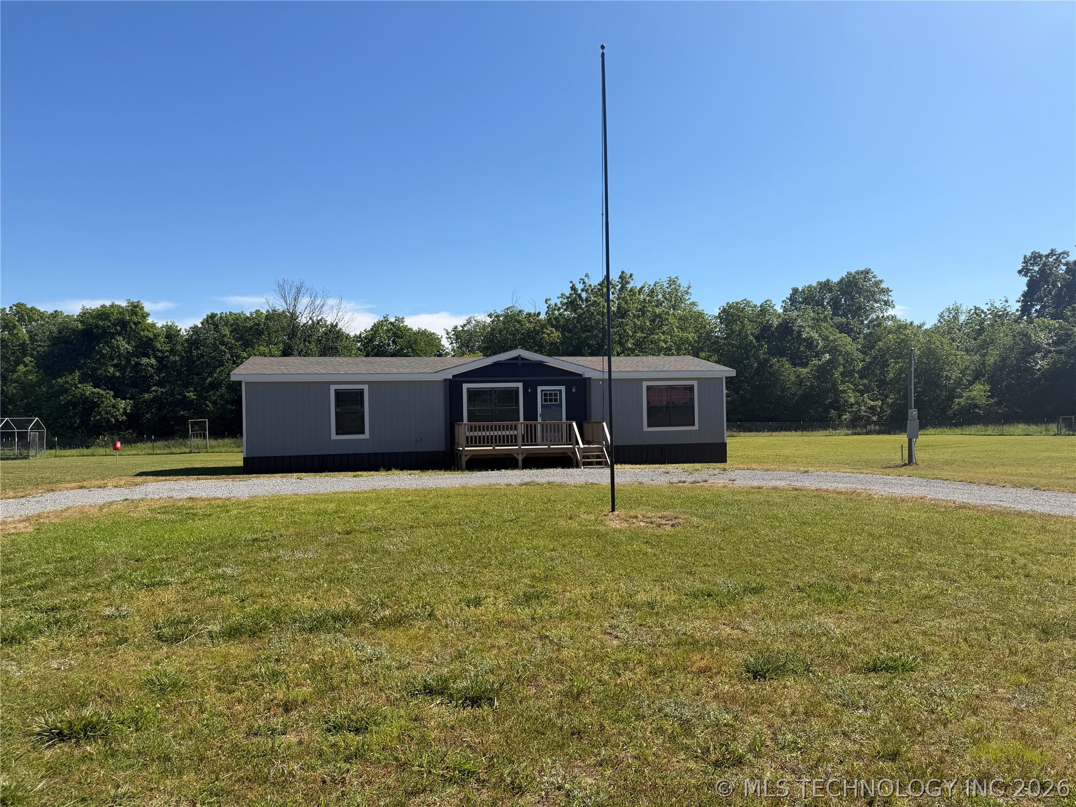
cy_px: 404
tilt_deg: -0.7
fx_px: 746
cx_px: 538
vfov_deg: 56.8
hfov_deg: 71.6
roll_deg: +1.2
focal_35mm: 24
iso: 80
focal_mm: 6.76
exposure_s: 1/5319
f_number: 1.78
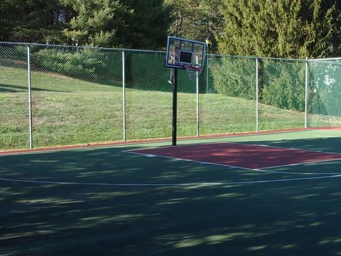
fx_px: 522
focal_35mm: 53
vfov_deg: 27.5
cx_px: 250
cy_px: 127
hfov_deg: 35.5
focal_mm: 5.1
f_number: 3.9
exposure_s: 1/200
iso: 80
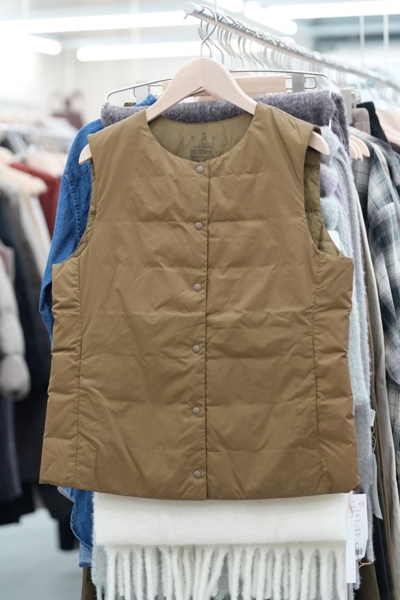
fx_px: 1750
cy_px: 300
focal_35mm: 105
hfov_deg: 13.0
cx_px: 200
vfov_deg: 19.5
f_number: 2.8
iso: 1000
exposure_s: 1/100
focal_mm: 70
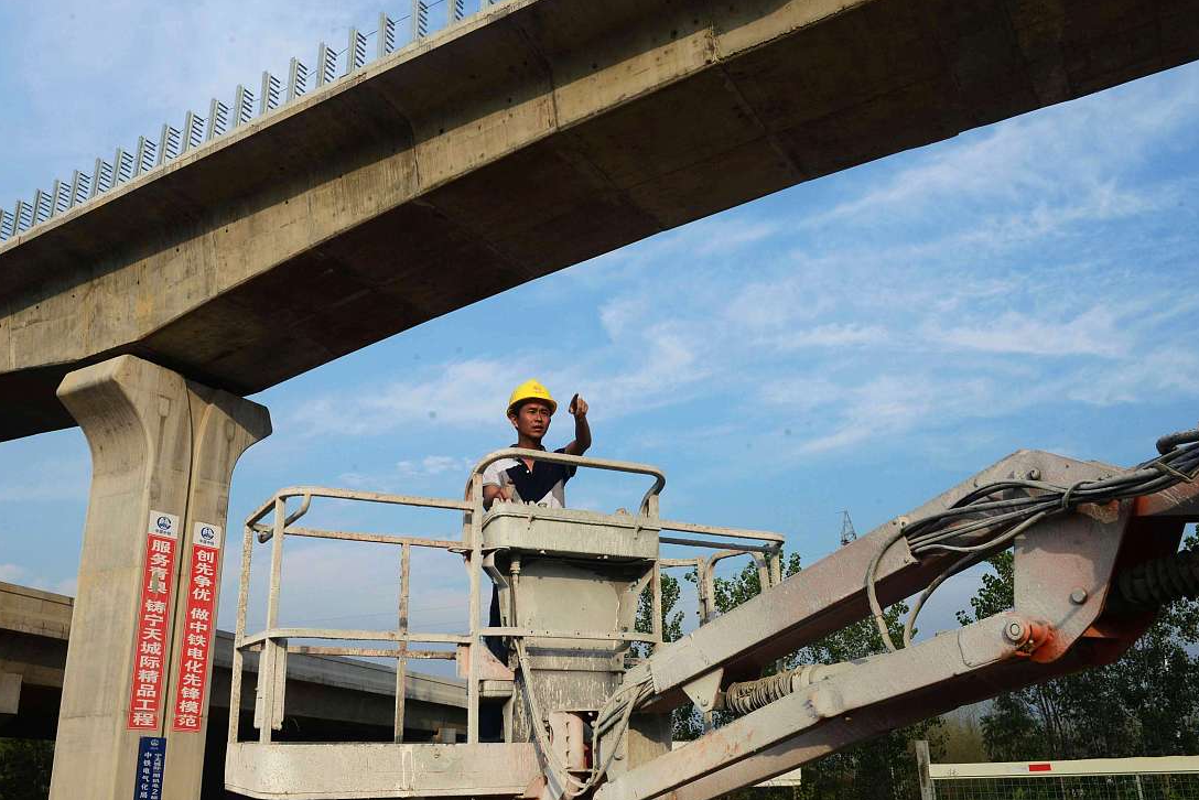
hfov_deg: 58.6
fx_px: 1066
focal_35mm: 32
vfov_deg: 41.1
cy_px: 418
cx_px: 544
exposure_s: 1/800
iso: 800
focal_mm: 29
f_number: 14
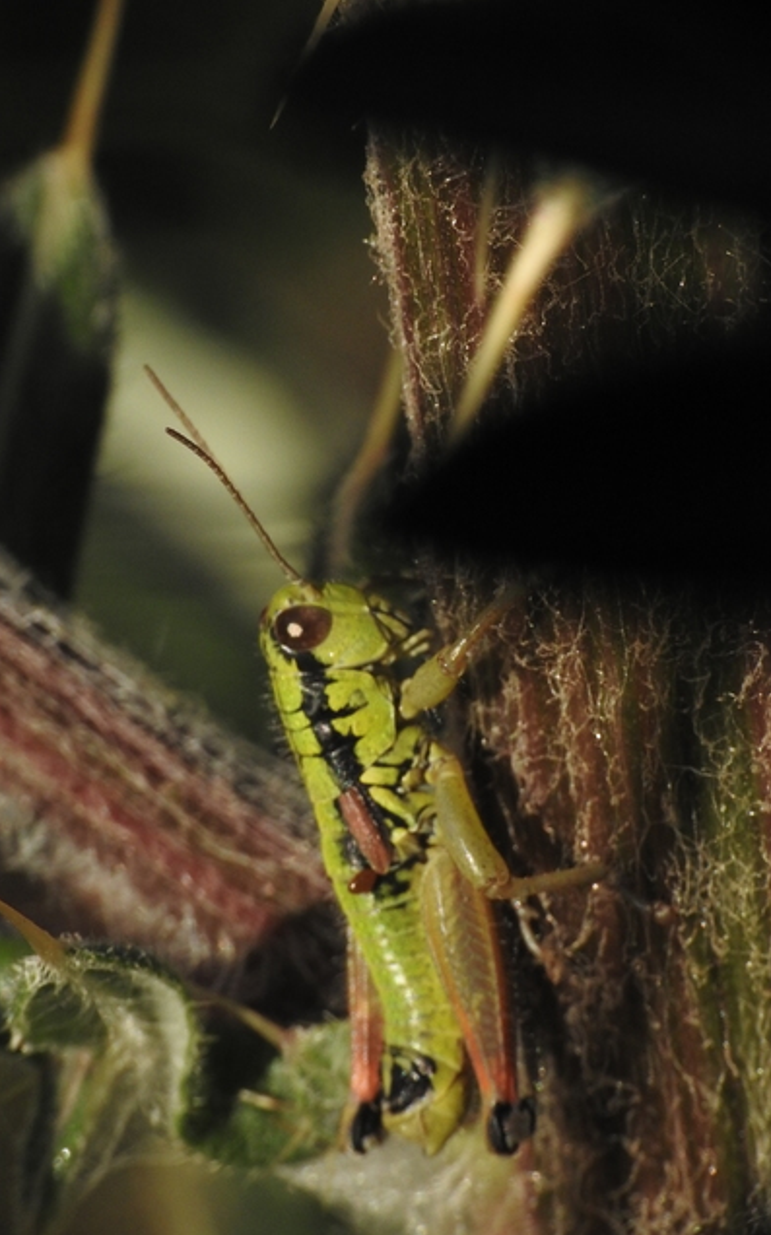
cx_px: 383
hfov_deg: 11.7
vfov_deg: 18.6
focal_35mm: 112
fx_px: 3769
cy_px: 619
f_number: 6
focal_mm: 18.8
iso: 400
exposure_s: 1/1600
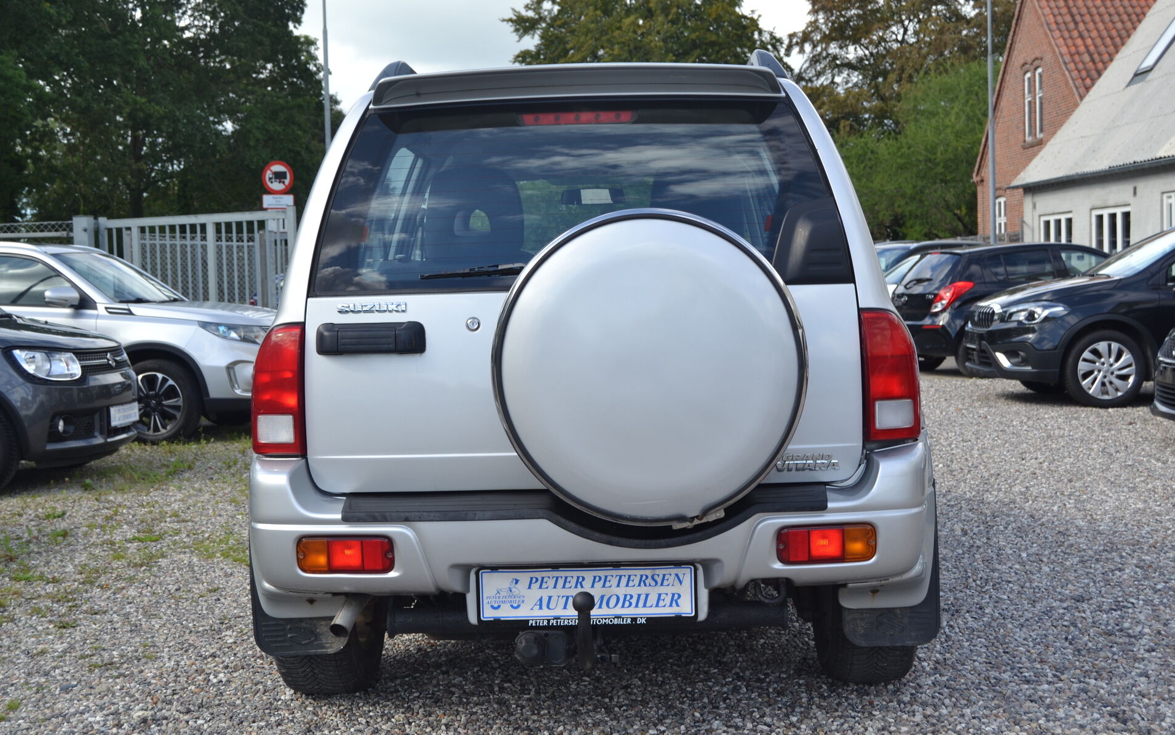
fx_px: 1377
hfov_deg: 46.2
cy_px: 359
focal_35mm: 43
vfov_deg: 29.9
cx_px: 586
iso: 100
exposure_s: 1/160
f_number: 6.3
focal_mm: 28
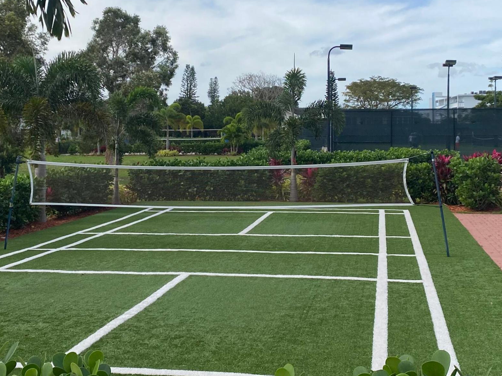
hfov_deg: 39.6
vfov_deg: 29.9
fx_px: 696
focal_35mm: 48
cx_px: 225
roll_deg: +0.5
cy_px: 112
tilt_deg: +0.0
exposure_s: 1/3300
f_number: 1.8
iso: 32
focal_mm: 4.25
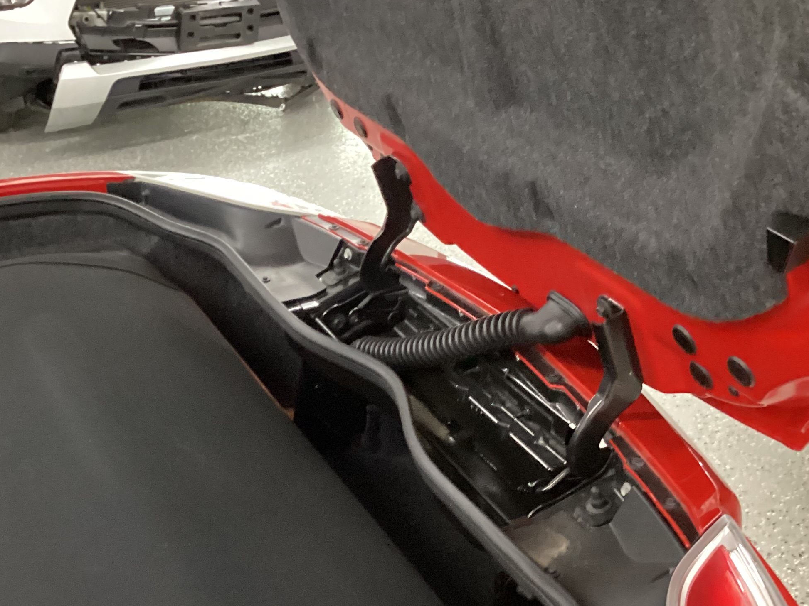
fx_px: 1215
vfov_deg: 27.7
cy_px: 451
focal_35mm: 52
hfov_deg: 36.1
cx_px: 219
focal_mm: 3.3
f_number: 2.4
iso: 640
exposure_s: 1/30
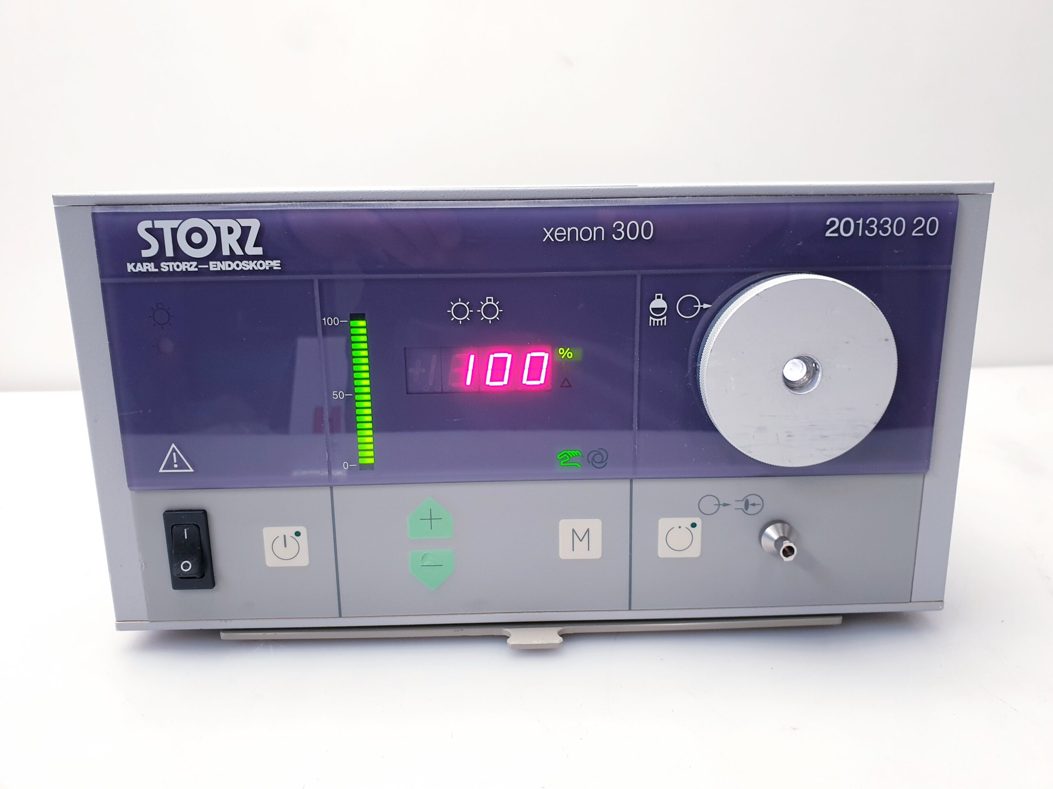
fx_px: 791
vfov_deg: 53.1
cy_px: 394
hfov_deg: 67.3
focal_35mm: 26
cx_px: 526
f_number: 2.4
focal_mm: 4.3
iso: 125
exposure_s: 1/50
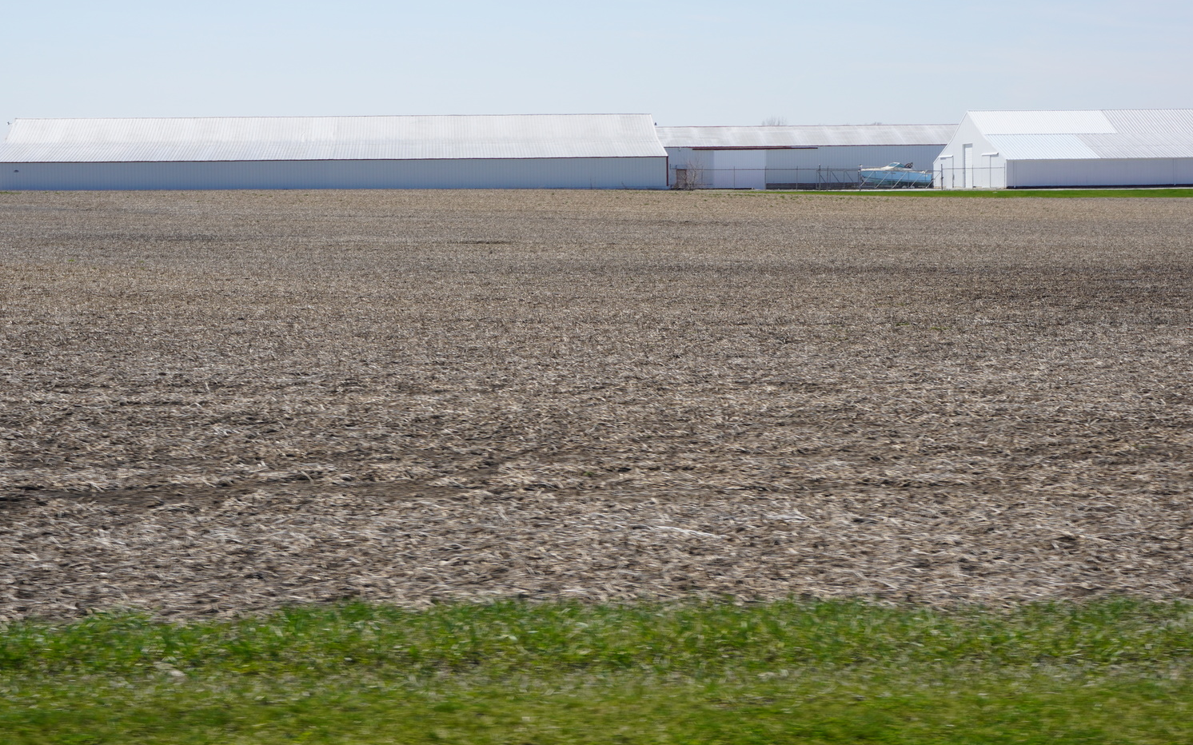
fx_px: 2698
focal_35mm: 83
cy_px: 372
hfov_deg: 24.9
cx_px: 596
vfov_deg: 15.7
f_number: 11
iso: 100
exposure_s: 1/160
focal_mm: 50
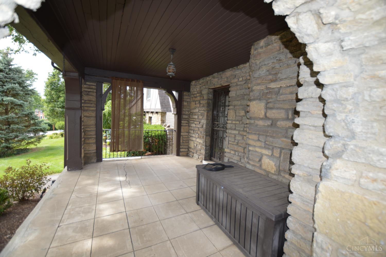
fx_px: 161
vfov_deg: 77.2
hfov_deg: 100.4
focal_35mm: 15
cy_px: 128
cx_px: 193
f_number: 4
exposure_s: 1/125
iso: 125
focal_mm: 10
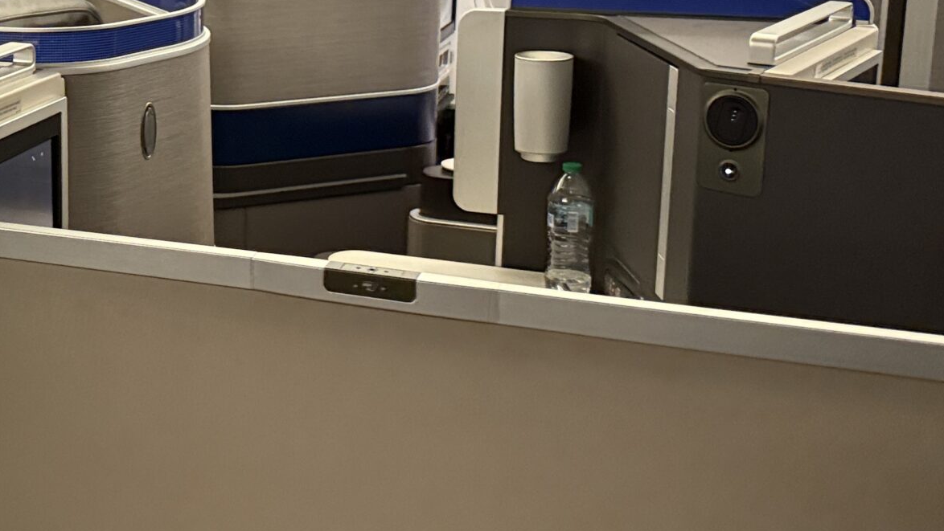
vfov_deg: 20.8
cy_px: 97
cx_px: 126
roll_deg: +0.1
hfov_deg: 34.9
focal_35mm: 57
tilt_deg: -10.0
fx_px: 1427
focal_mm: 6.76
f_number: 1.78
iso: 640
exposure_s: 1/54
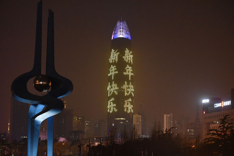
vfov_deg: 14.0
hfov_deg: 20.8
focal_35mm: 98
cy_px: 78
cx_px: 117
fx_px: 637
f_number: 2.8
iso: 12800
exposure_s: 1/100
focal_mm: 98
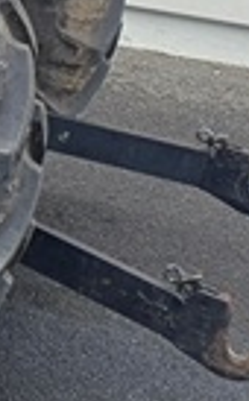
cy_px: -202
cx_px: -598
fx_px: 1353
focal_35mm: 124
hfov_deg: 8.2
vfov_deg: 15.5
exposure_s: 1/439
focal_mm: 4.65
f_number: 1.8
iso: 50
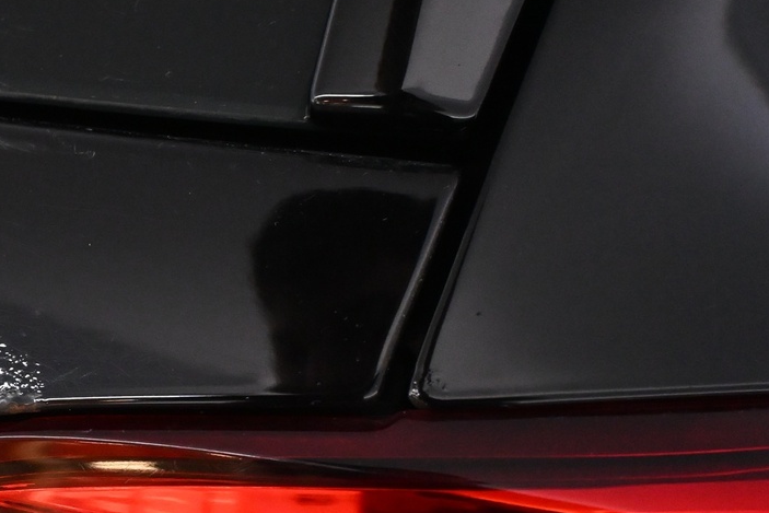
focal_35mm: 76
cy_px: 355
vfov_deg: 17.9
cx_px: -90
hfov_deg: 24.7
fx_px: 1624
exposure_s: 1/125
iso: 3200
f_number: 4
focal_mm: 22
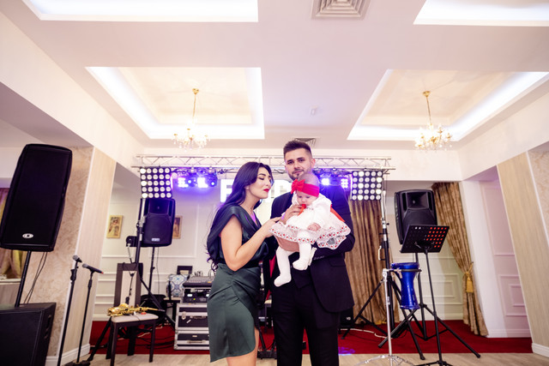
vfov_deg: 62.0
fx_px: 305
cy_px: 183
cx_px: 274
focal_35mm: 20
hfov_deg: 84.0
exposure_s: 1/125
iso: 640
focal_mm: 13
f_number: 2
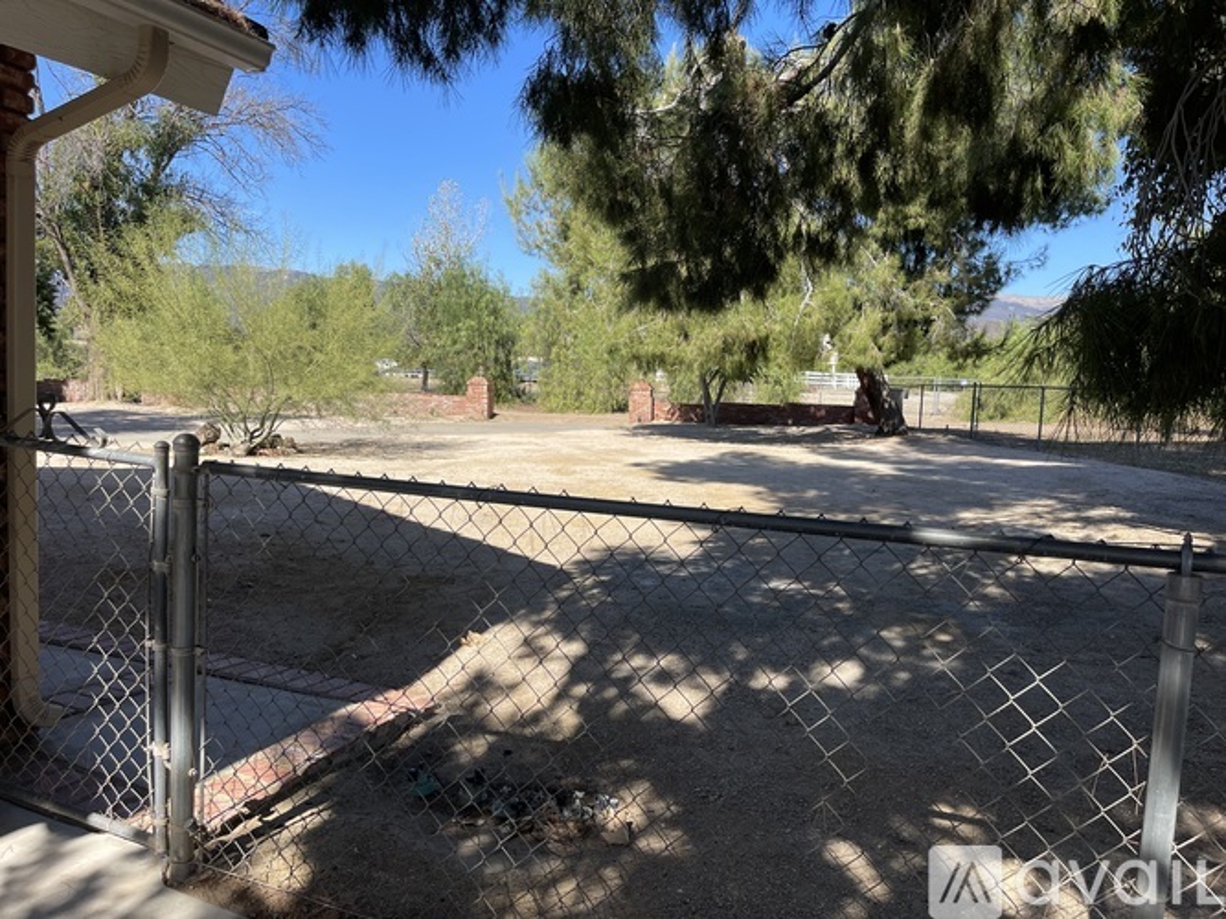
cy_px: 460
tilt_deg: -5.5
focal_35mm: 25
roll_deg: -2.6
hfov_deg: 69.4
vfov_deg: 54.9
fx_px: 885
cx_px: 613
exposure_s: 1/1912
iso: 32
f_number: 1.6
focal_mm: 5.1
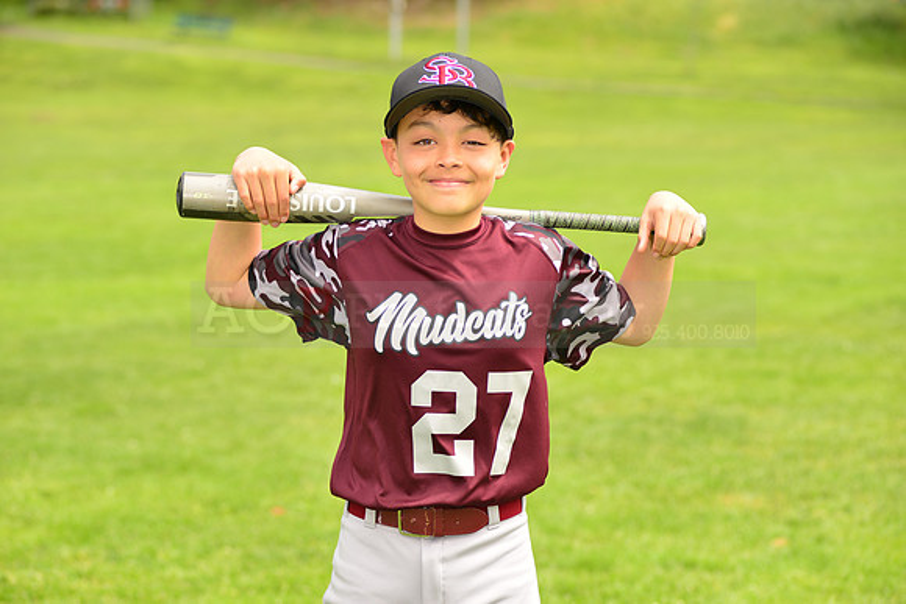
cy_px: 302
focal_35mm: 110
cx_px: 453
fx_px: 2769
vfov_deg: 12.5
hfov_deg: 18.6
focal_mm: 110
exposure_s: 1/250
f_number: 5
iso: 100
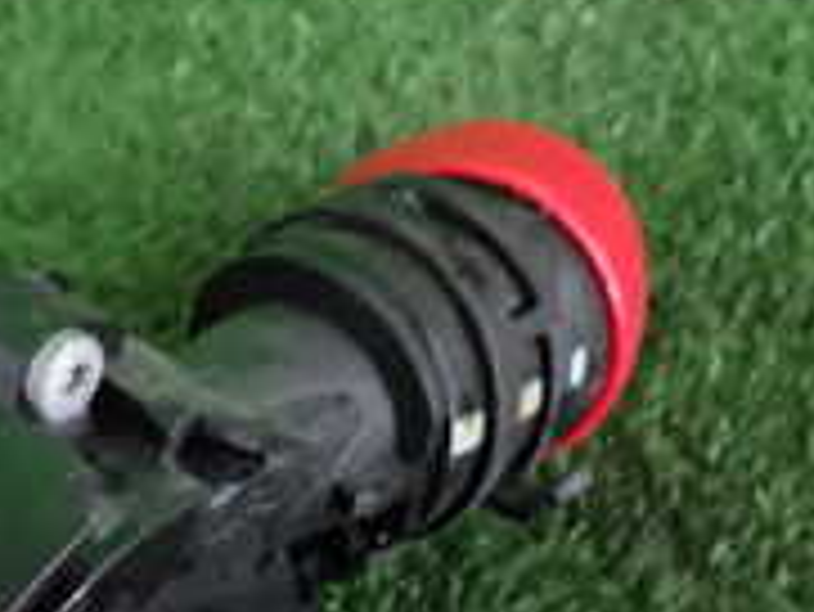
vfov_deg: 17.3
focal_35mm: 83
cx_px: 157
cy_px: 657
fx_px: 1953
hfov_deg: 23.2
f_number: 2
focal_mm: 4.5
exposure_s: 1/30
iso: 400
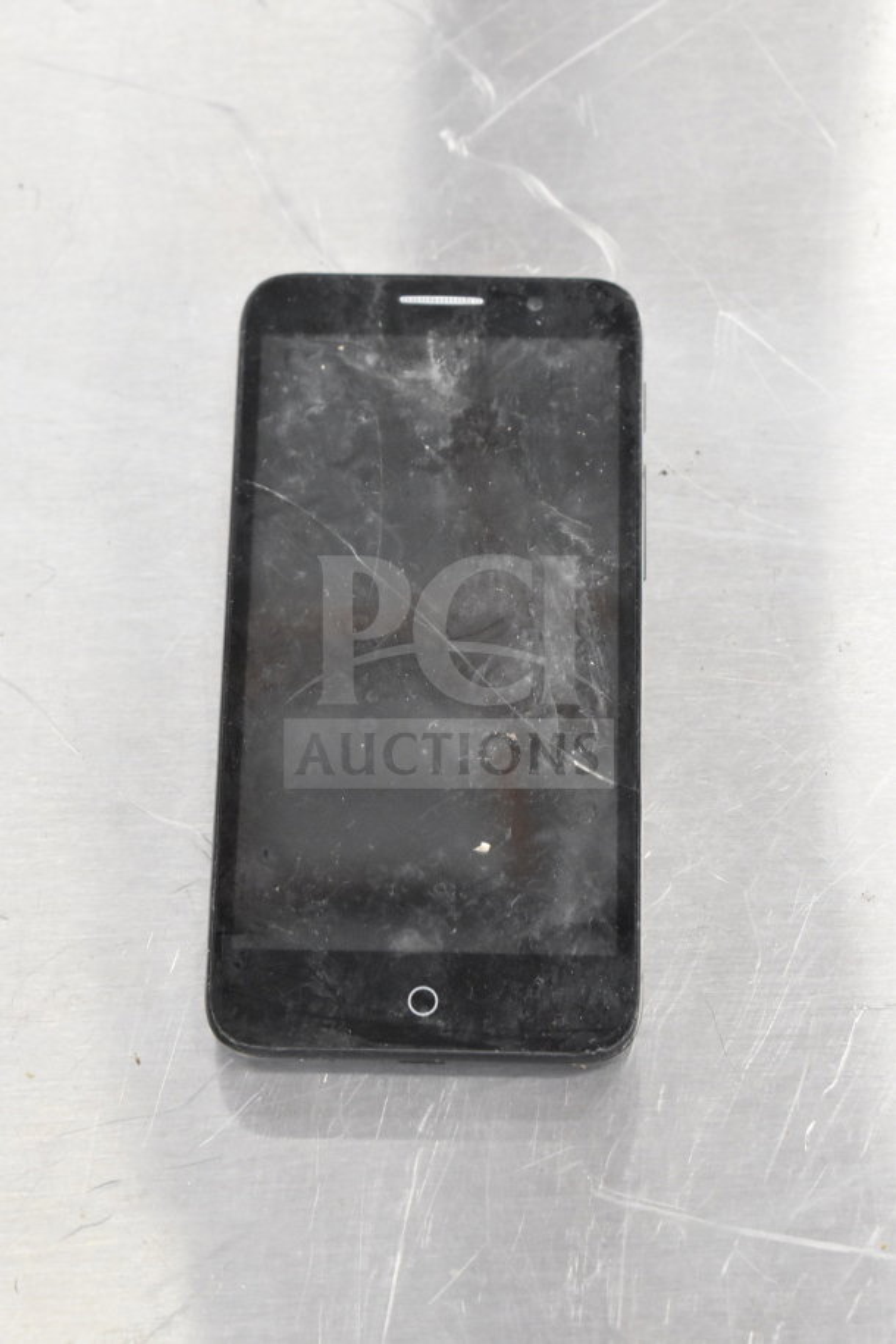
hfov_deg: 16.6
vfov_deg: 24.6
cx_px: 448
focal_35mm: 82
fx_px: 3080
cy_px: 672
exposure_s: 1/100
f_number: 5.6
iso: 7200
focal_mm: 55
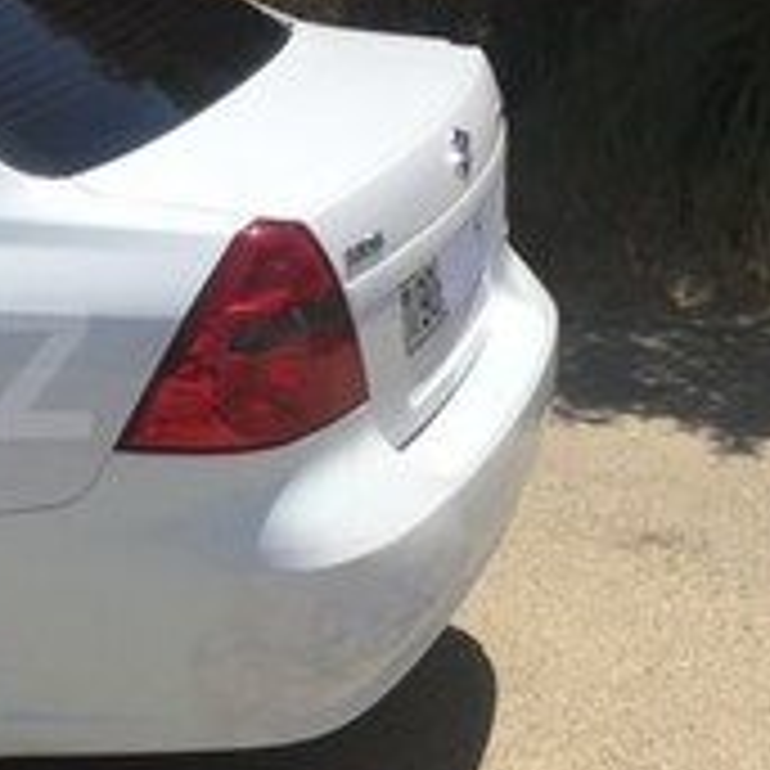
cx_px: -369
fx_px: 2491
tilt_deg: -22.0
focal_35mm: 99
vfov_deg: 17.6
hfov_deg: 16.1
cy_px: 371
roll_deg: +0.4
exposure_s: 1/2475
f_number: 2.2
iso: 32
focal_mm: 4.15
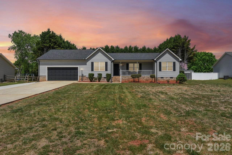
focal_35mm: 24
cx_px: 116
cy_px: 78
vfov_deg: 53.1
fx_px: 155
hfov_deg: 73.8
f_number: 8
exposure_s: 1/800
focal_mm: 24
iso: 200
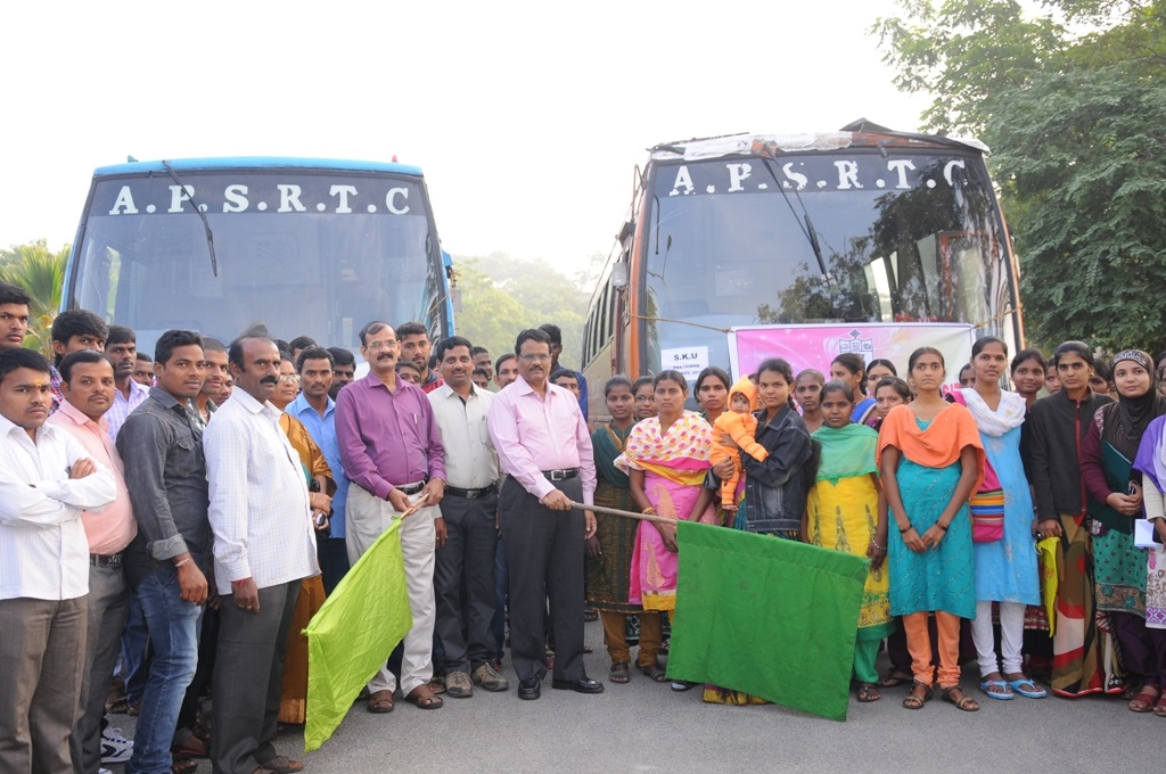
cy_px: 387
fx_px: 1213
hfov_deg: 51.3
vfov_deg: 35.4
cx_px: 583
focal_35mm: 38
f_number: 4.5
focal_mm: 25
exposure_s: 1/125
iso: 320
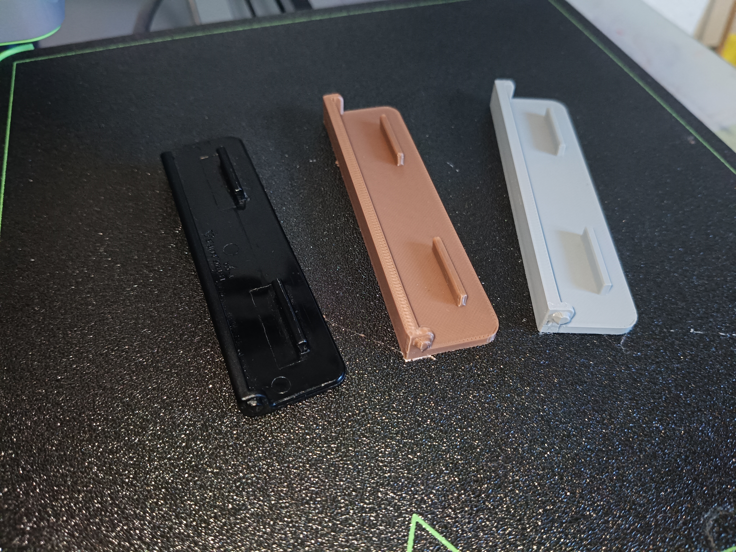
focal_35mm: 26
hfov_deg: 67.3
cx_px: 368
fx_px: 553
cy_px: 276
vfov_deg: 53.1
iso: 1600
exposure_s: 1/30
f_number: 1.88
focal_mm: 4.84
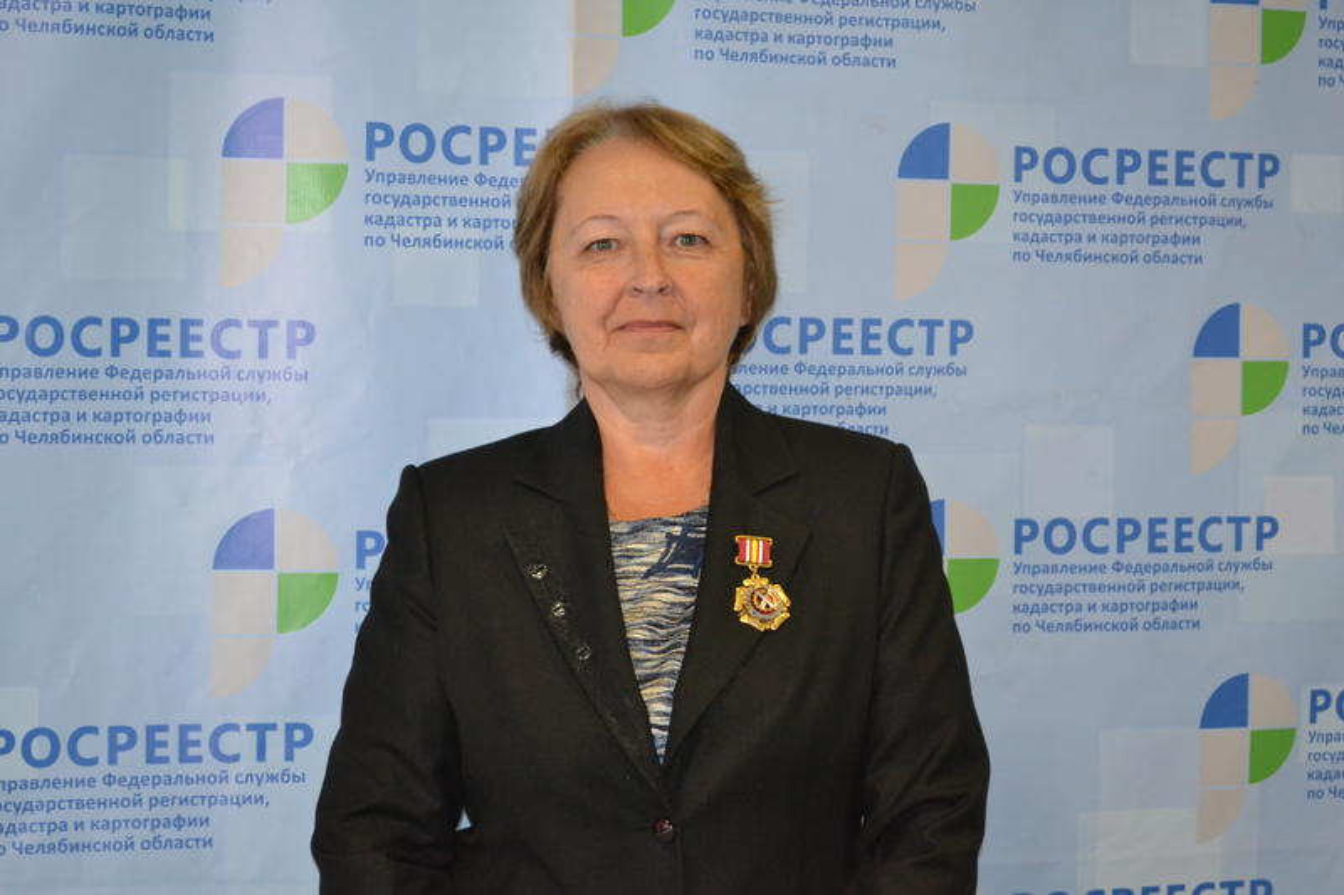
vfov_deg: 17.5
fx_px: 2911
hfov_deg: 26.0
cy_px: 448
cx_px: 672
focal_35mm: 78
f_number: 5.6
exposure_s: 1/60
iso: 2200
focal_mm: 52
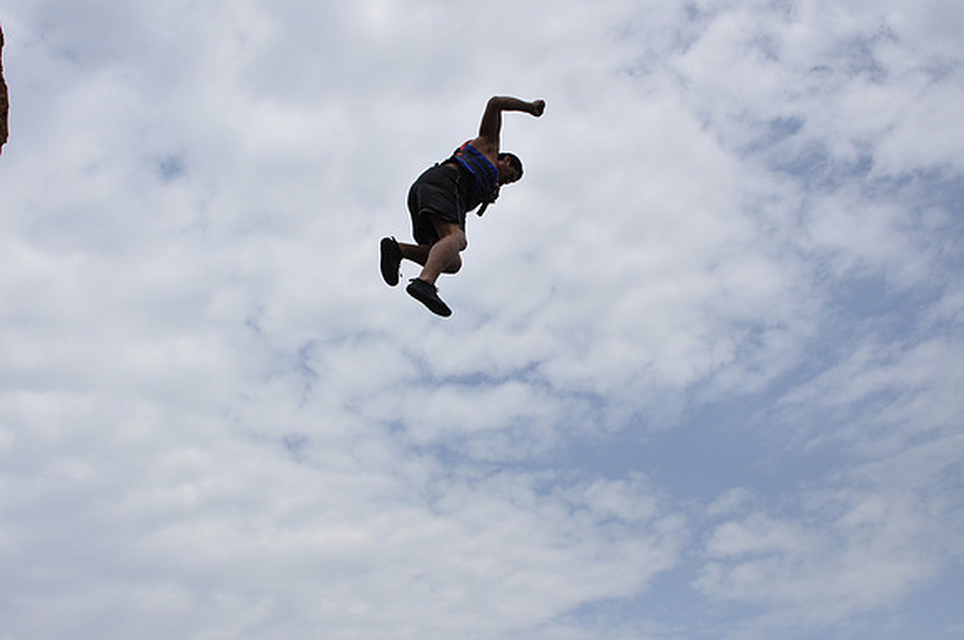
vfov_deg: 36.8
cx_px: 482
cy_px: 320
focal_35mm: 36
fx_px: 963
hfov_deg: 53.2
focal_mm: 24
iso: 640
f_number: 10
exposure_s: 1/2500
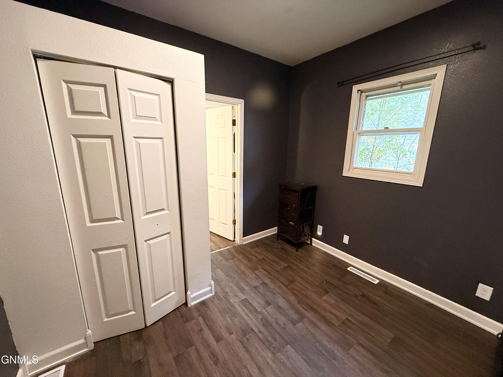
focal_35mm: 14
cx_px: 252
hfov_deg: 102.1
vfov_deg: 85.7
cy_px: 188
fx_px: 203
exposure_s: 1/60
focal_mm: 2.22
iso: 500
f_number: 2.2
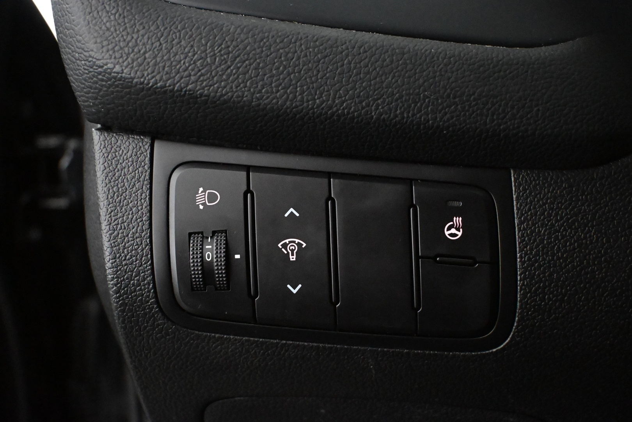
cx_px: 316
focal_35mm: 50
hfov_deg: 40.0
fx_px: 869
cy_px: 211
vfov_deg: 27.3
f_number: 5
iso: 12800
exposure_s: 1/80
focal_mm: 33
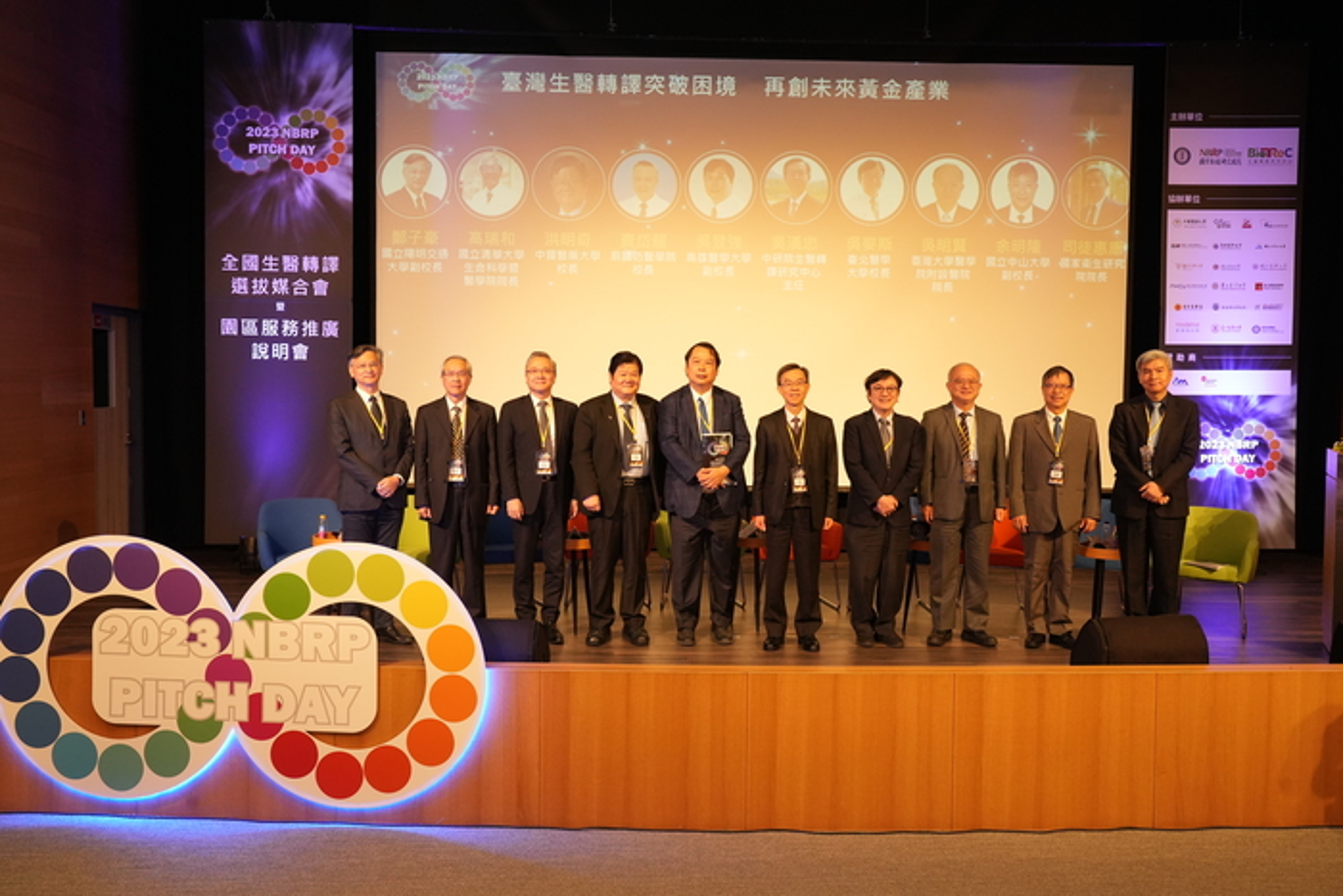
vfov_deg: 40.0
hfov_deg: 57.2
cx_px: 672
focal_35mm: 33
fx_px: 1231
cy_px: 448
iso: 3200
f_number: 8
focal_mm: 33
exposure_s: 1/125
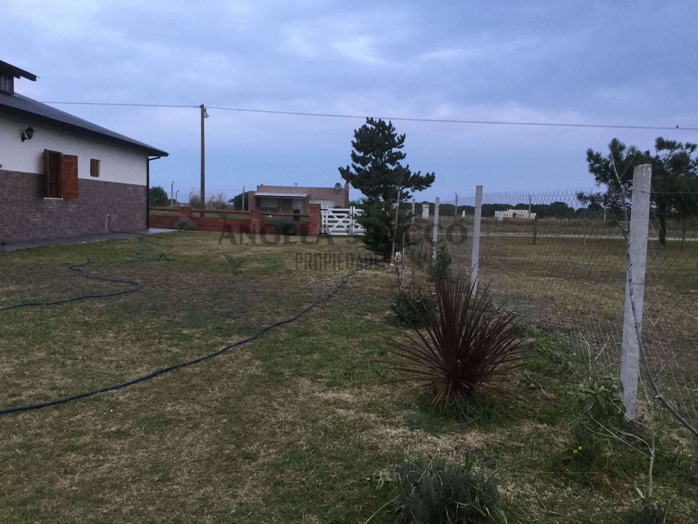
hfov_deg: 58.4
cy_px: 262
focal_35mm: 31
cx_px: 349
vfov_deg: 45.4
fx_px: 625
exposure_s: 1/33
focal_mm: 3.3
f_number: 2.4
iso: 64
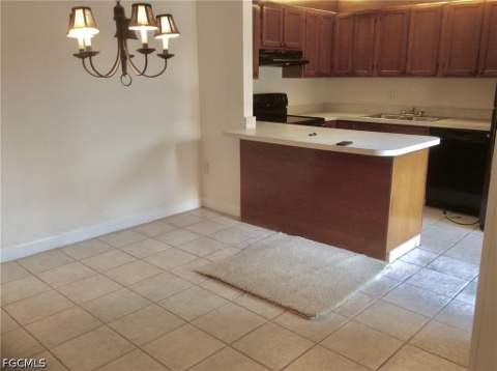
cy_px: 186
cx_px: 248
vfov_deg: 44.0
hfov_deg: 56.9
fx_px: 459
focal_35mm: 32
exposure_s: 1/24
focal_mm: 3.3
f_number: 2.4
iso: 64
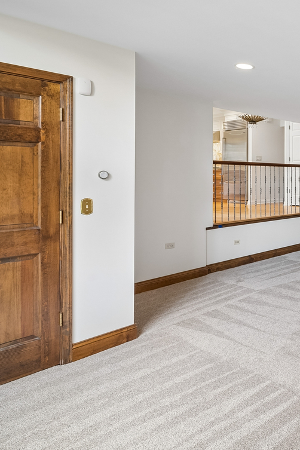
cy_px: 176
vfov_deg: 64.8
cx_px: 362
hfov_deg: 35.9
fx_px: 350
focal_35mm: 28
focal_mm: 13
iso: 400
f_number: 8
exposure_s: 1/10
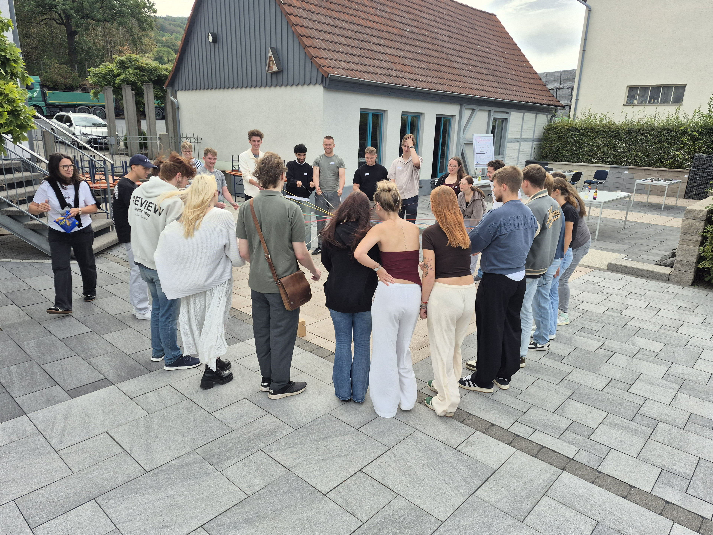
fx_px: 474
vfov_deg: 58.9
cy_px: 268
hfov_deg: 73.9
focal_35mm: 23
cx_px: 356
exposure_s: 1/644
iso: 25
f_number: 1.8
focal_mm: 5.4
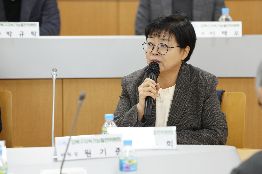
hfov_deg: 10.3
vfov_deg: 6.9
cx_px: 131
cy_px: 87
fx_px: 1455
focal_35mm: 200
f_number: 4
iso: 2000
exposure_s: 1/160
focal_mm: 200
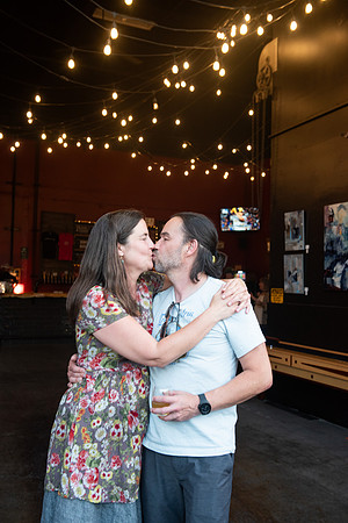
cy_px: 262
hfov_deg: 35.1
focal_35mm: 38
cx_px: 174
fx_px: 551
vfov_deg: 50.7
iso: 800
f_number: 4
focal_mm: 38
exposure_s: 1/80
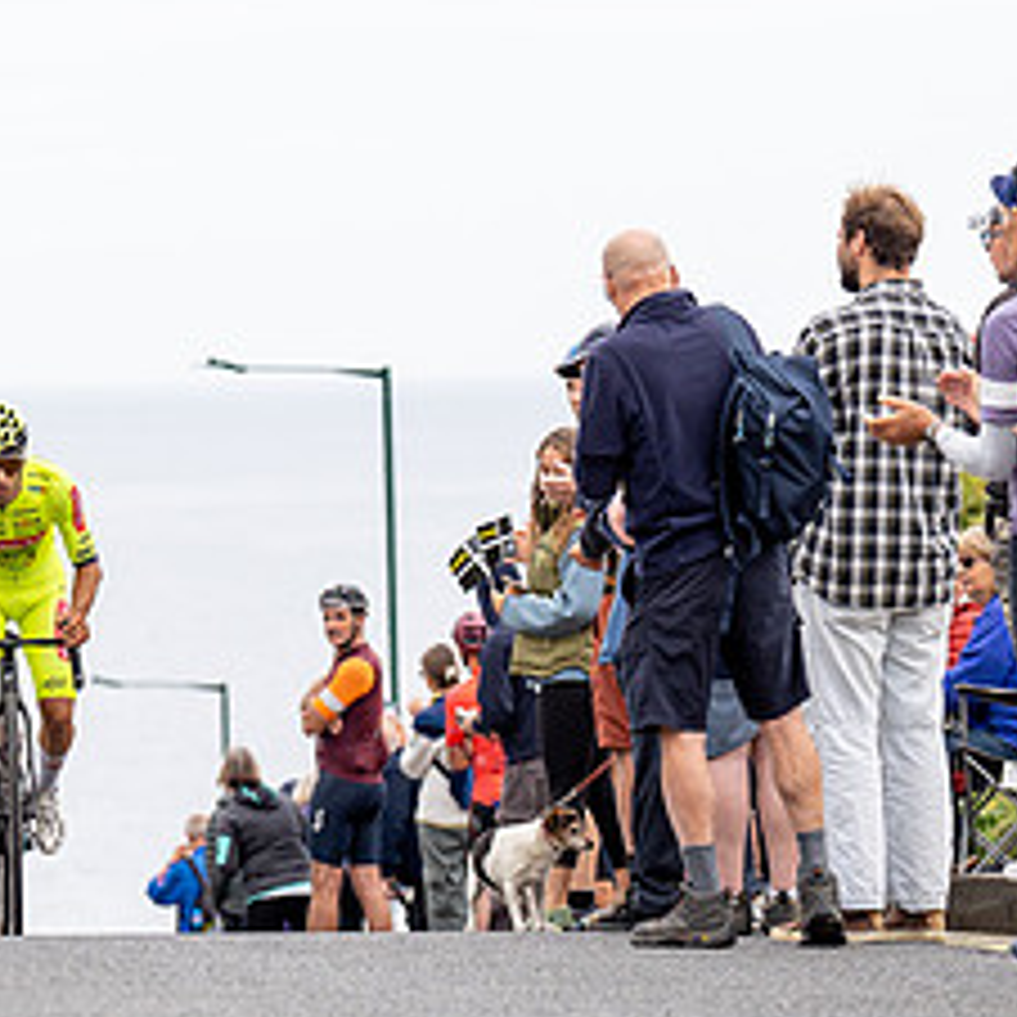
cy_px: 515
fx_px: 8277
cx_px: 112
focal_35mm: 249
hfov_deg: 7.0
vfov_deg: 7.0
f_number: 3.5
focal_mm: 114
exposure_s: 1/1000
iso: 320
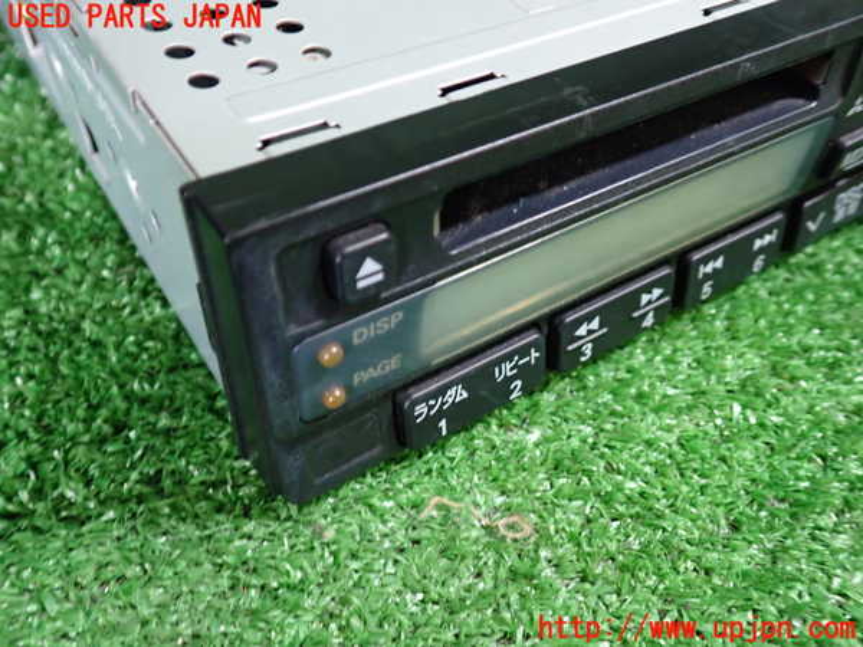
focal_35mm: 30
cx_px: 432
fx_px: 748
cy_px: 324
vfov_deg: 46.8
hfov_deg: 60.0
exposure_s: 1/30
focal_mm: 5.4
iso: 500
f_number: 2.3
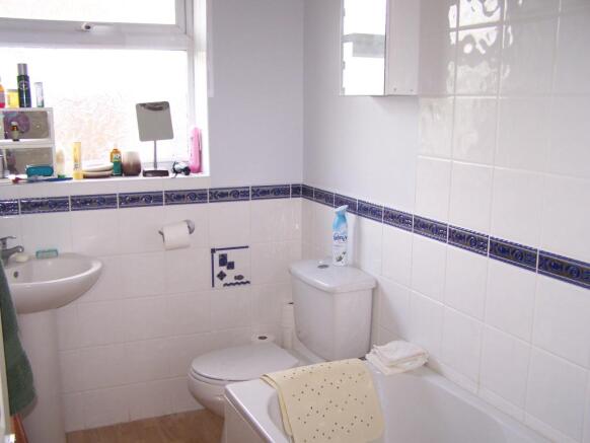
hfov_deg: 49.0
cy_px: 222
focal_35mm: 38
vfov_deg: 37.7
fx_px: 648
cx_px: 295
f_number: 2.8
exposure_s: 1/60
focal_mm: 6.3
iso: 160
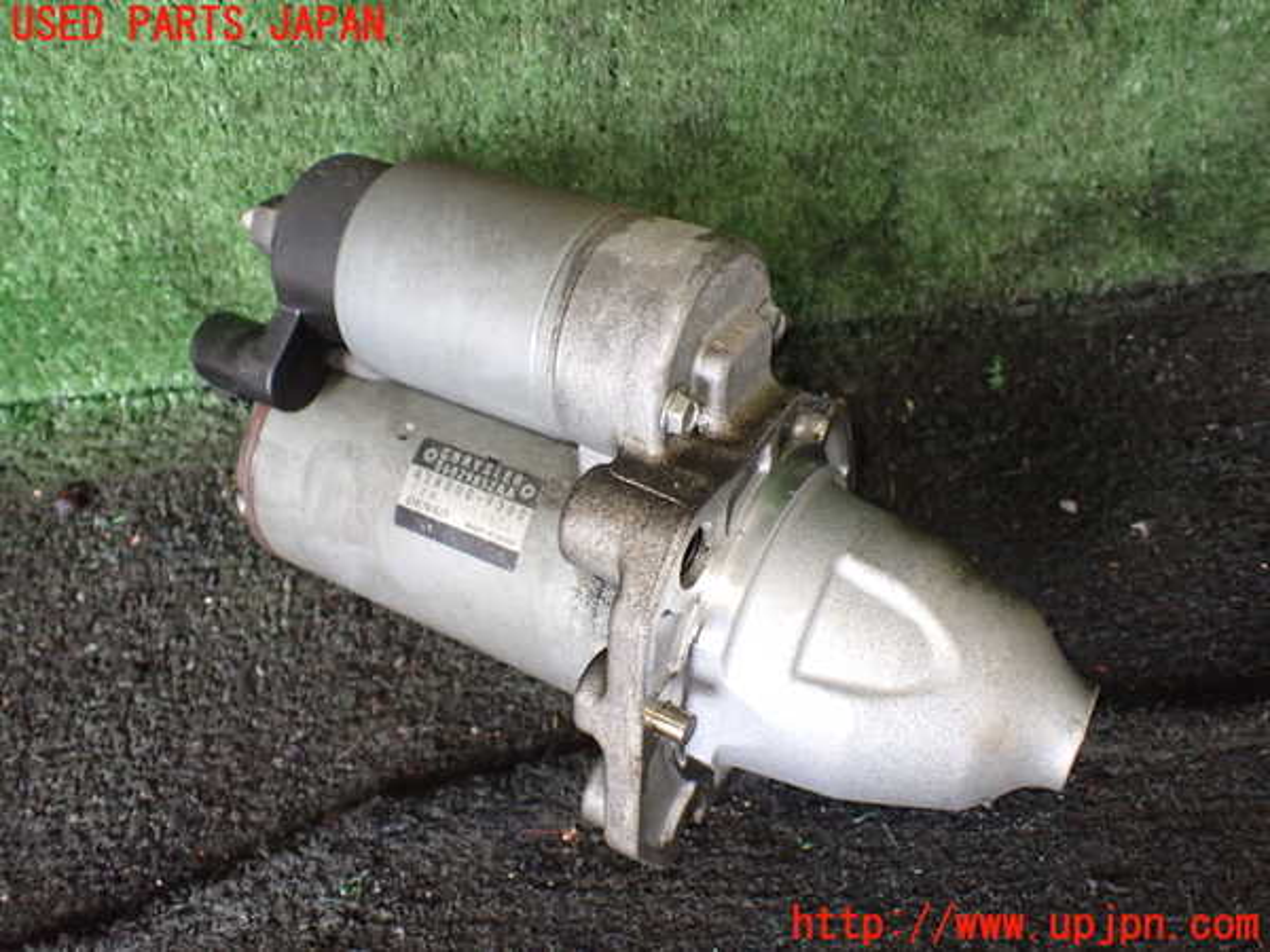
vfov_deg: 46.8
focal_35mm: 30
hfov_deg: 60.0
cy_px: 476
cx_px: 635
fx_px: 1101
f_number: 2.3
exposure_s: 1/125
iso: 800
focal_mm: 5.4
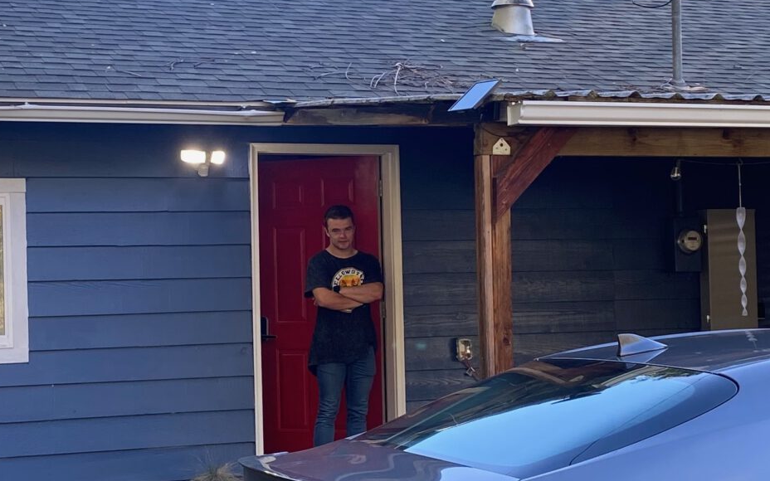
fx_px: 1595
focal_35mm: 76
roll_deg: +0.7
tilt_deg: +1.4
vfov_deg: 17.2
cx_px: 307
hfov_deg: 27.1
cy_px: 269
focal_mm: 4.25
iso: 32
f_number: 1.8
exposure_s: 1/213
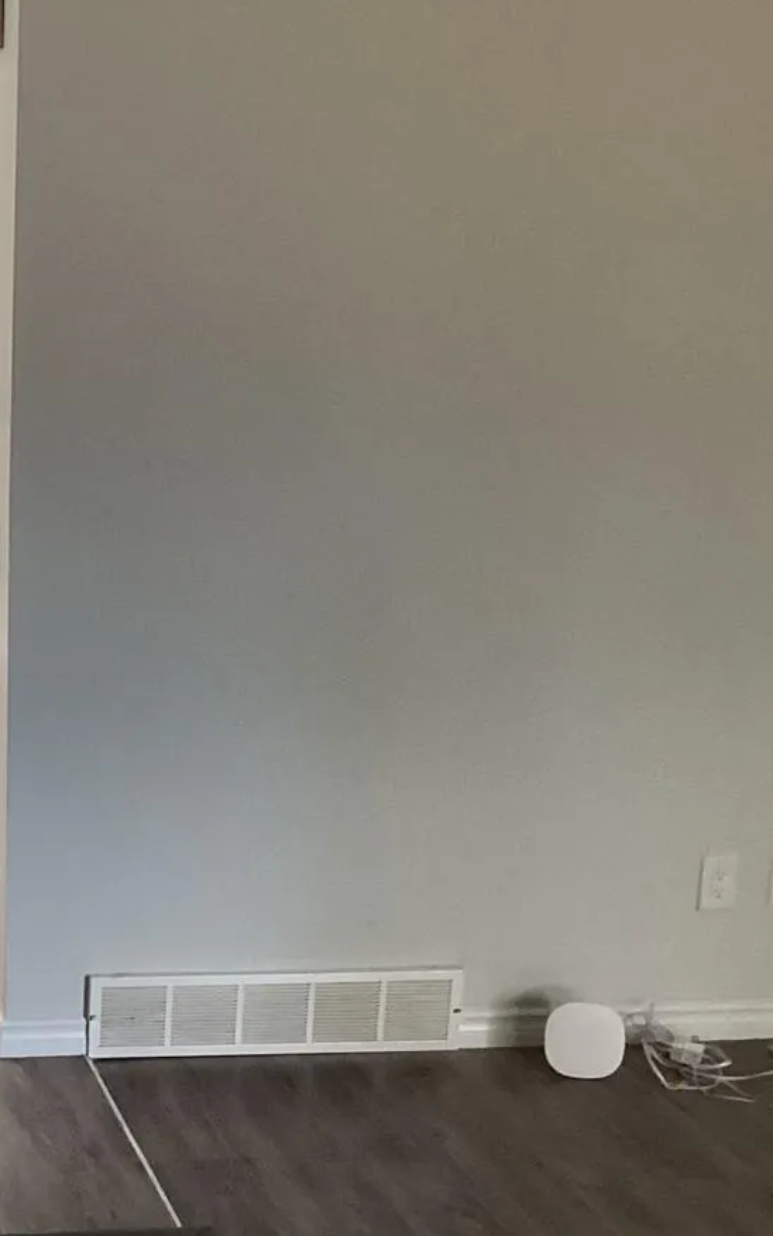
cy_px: 821
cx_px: -260
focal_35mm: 60
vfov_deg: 33.7
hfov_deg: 19.7
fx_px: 2021
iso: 125
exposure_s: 1/60
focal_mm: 3.3
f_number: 2.4
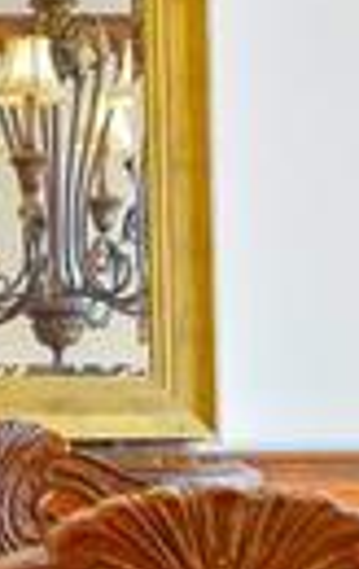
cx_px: -302
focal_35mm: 180
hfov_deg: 7.1
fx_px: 2799
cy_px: 320
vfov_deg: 11.6
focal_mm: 16
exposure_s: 1/160
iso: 1000
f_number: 4
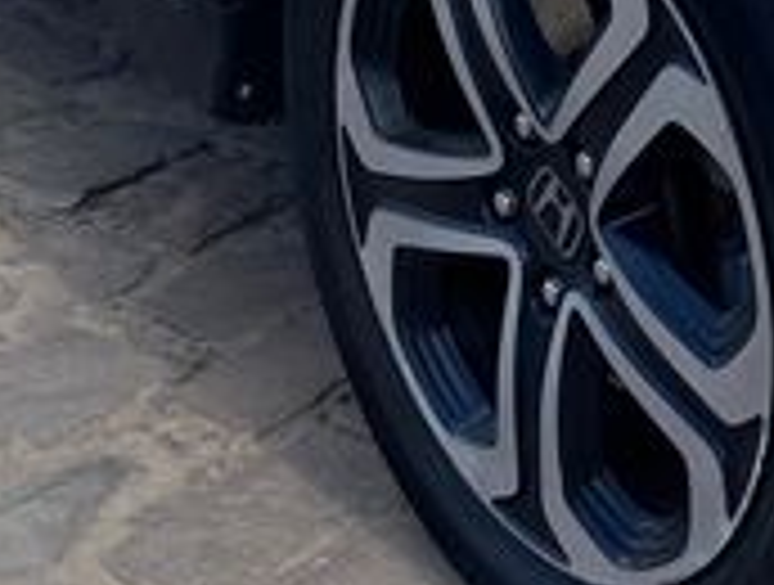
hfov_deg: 13.4
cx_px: 871
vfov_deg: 9.7
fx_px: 3229
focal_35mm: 144
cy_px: -558
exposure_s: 1/998
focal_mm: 4.25
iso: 32
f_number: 1.8
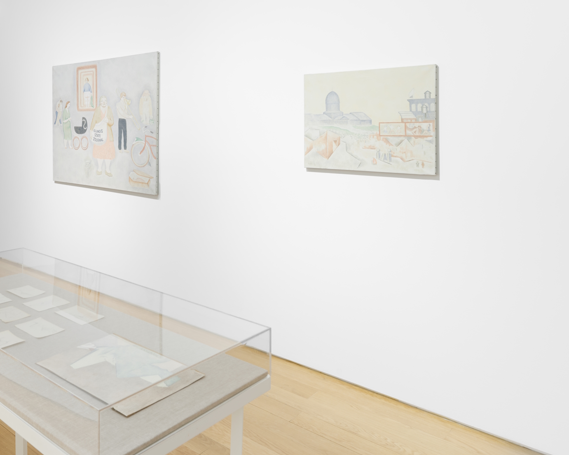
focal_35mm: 31
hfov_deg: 53.5
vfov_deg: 45.9
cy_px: 128
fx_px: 522
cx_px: 116
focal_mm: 19
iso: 100
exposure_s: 1/1.25
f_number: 11
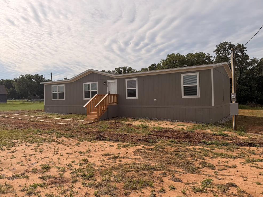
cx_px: 128
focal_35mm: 25
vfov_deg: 54.9
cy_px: 96
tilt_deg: +1.9
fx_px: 190
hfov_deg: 69.4
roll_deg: +0.7
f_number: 1.78
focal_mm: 6.76
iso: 80
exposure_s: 1/14286
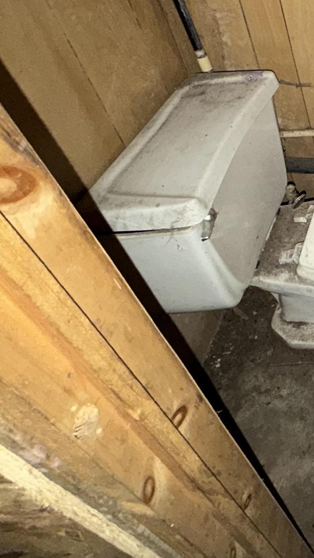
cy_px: 123
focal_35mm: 35
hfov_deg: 23.5
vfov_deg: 53.4
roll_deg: -2.9
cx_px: 518
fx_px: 518
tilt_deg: -36.3
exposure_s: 1/16
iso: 250
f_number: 2.2
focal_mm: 2.22
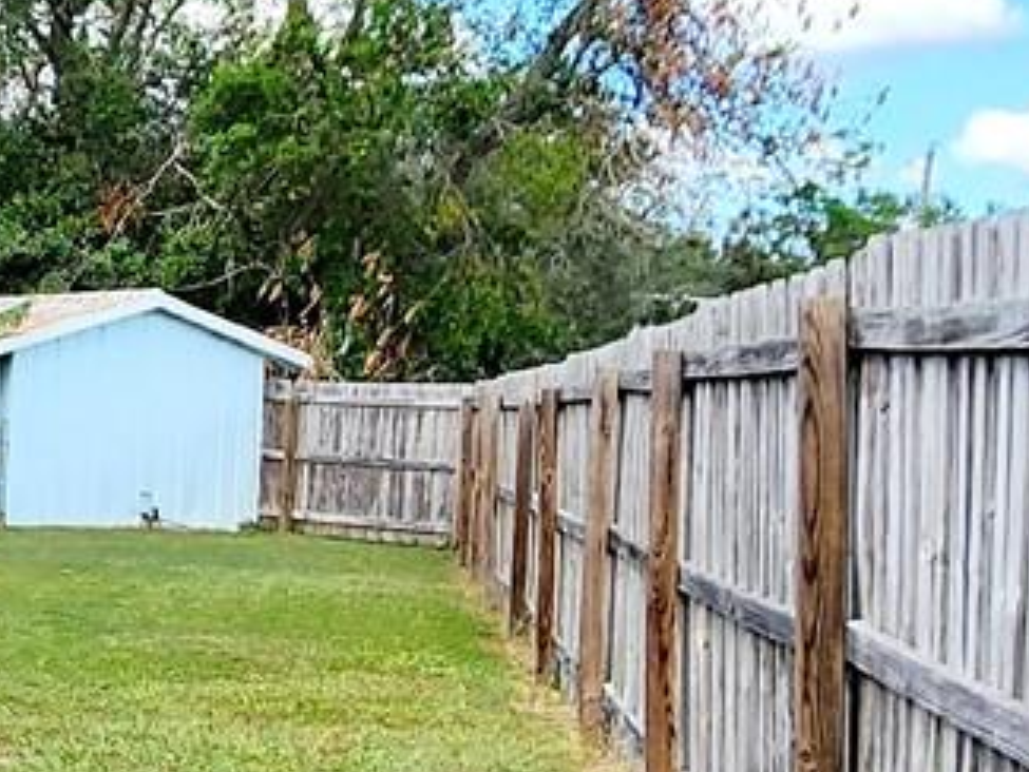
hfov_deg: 25.1
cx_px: -396
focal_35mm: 64
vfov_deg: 22.9
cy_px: 484
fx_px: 1903
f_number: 2.2
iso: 50
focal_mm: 2.2
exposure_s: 1/833
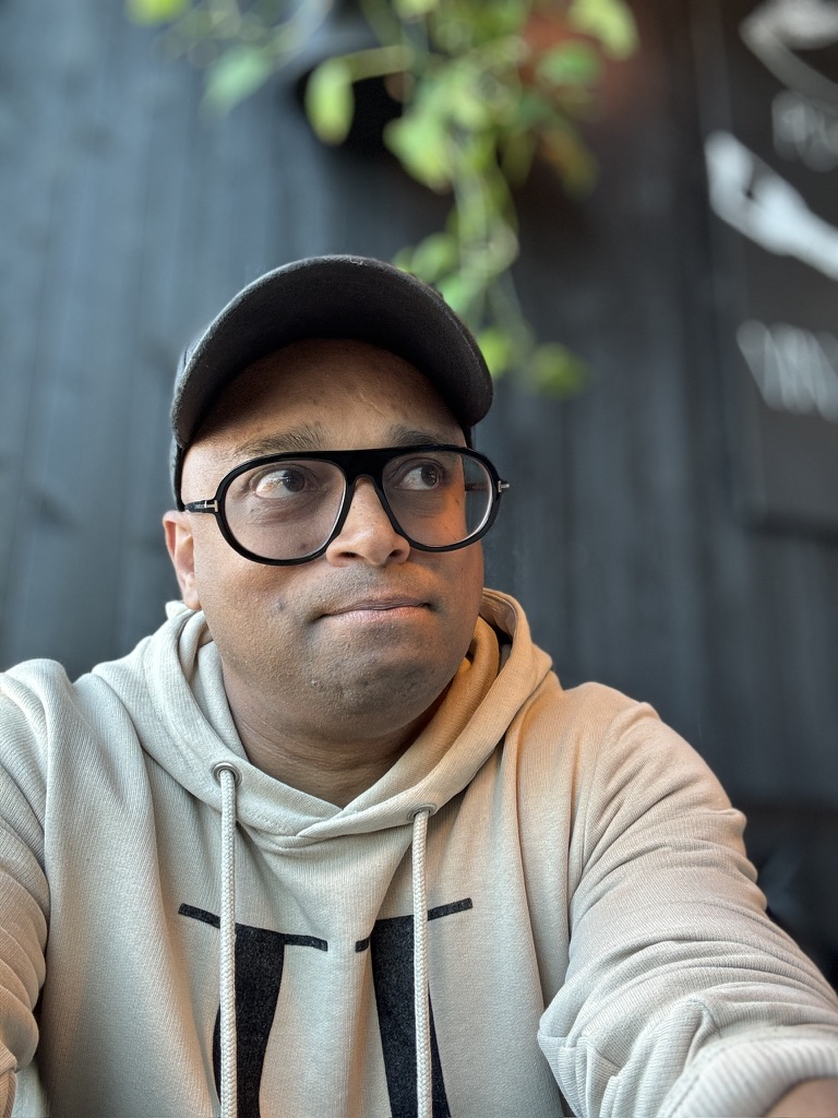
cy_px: 559
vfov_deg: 60.0
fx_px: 968
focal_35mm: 30
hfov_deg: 46.8
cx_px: 419
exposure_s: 1/50
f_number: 1.9
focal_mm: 2.69
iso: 64
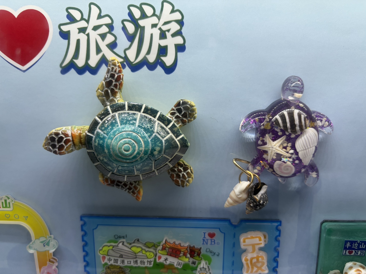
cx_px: 183
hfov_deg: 67.3
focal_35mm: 26
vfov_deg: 53.1
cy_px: 137
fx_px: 275
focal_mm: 5.96
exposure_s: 1/122
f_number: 1.6
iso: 100
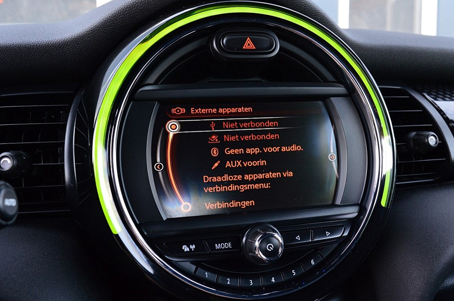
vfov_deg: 36.8
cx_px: 227
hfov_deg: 53.2
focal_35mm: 36
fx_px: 453
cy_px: 150
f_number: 7.1
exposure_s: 1/60
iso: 800
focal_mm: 24
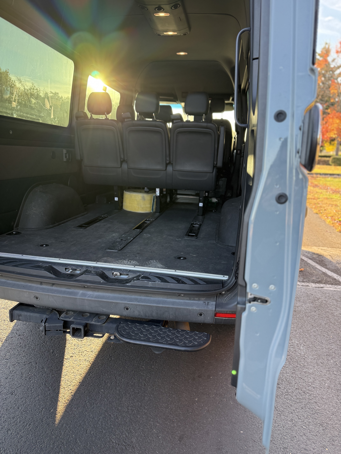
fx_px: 315
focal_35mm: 24
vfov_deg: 71.6
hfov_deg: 56.8
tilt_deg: -13.4
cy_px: 227
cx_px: 170
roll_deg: -0.5
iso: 125
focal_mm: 6.76
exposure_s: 1/238
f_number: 1.78
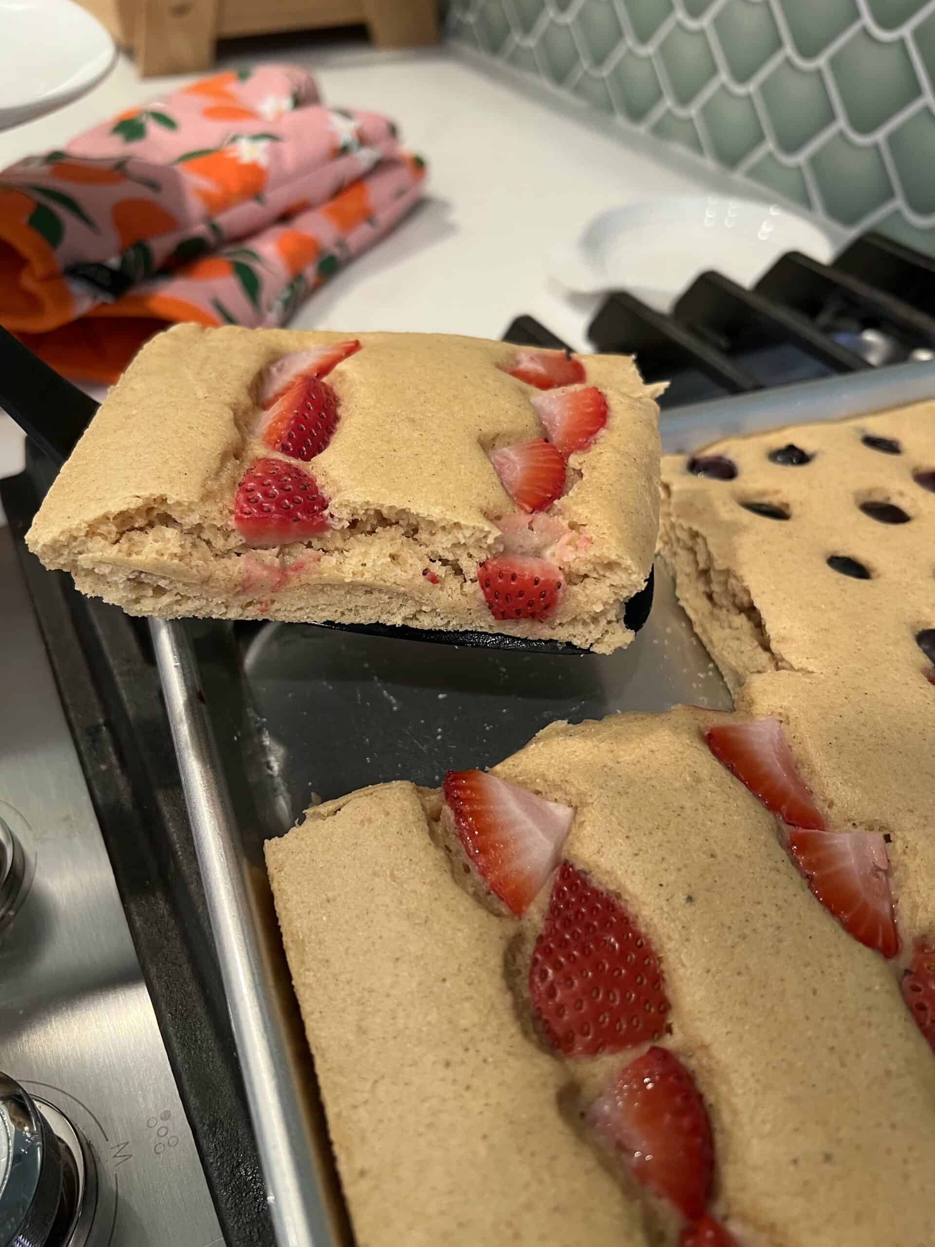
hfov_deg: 53.1
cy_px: 624
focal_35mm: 26
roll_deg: +1.6
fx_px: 936
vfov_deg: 67.3
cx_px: 468
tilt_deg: -42.5
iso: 200
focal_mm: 5.7
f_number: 1.5
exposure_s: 1/60
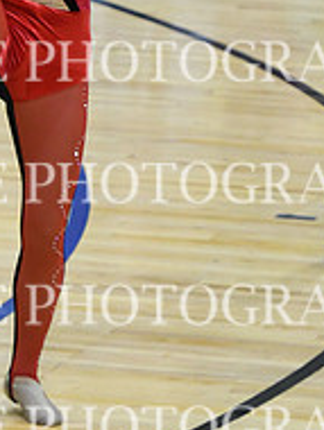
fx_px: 7384
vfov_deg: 3.3
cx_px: 10
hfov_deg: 2.5
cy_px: 122
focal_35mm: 593
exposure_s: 1/400
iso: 3200
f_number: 2.8
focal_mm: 135
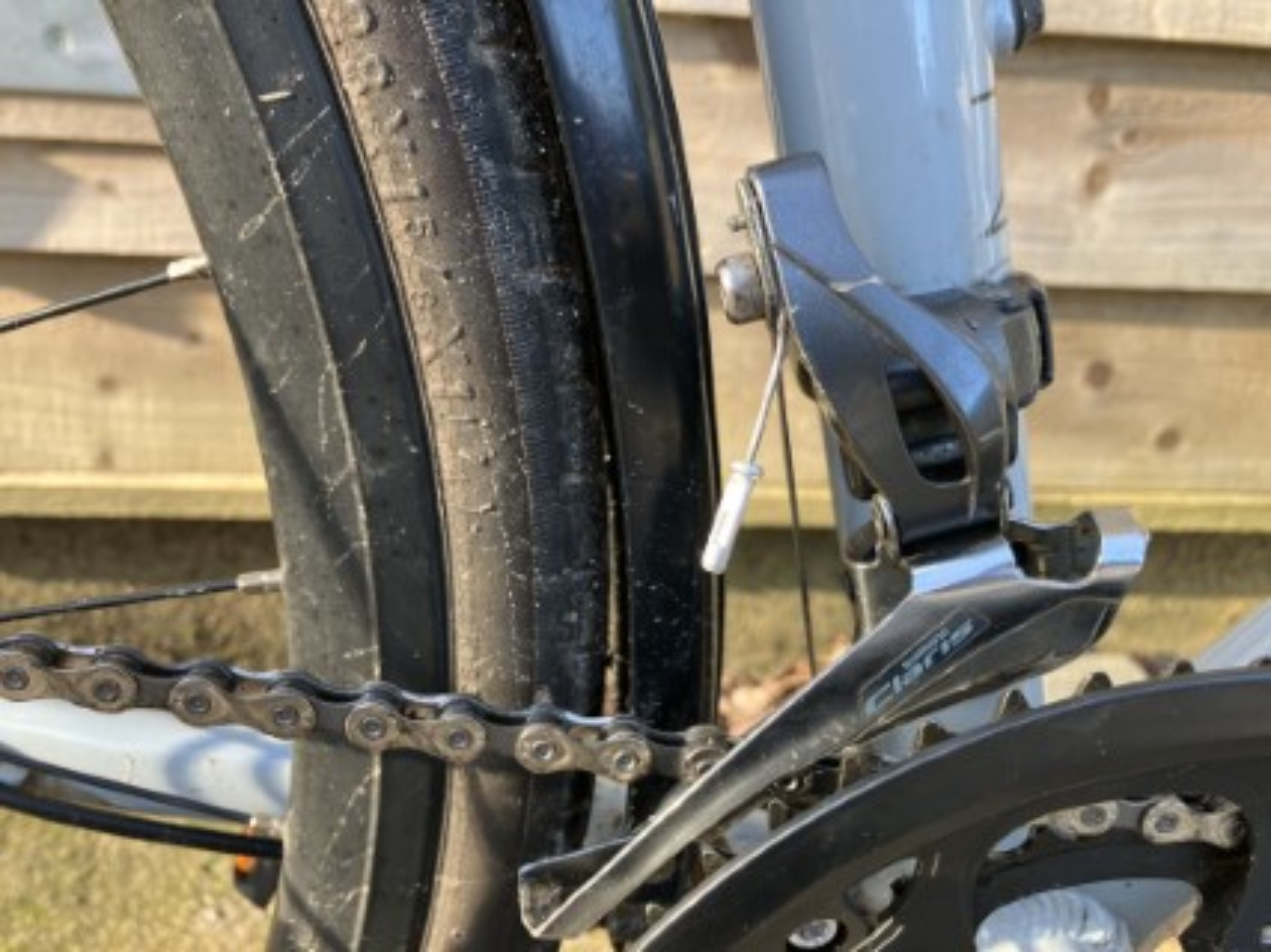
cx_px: 636
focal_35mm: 28
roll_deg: -3.5
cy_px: 476
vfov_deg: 49.7
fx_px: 1028
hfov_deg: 63.5
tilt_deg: -24.8
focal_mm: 3.99
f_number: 1.8
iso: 50
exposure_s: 1/121
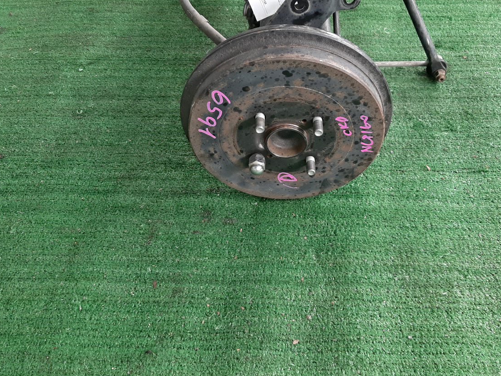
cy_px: 165
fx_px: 492
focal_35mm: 34
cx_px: 272
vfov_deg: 41.7
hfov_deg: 53.9
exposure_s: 1/50
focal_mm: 3.93
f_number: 1.7
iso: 110
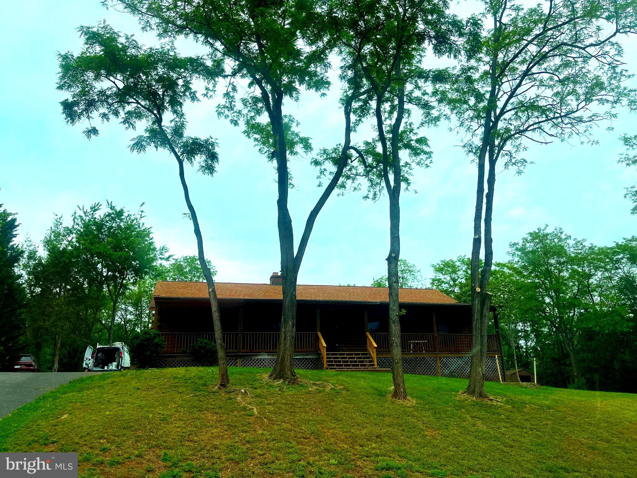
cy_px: 239
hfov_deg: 67.3
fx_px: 478
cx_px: 318
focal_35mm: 26
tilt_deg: +17.4
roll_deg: +0.3
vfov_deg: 53.1
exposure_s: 1/3745
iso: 50
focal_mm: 5.1
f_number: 1.6
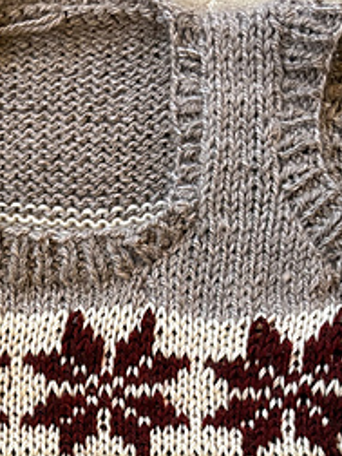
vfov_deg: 26.9
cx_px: 90
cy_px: 505
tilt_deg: -82.3
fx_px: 869
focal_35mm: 66
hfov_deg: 22.1
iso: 500
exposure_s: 1/40
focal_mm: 5.96
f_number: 1.6
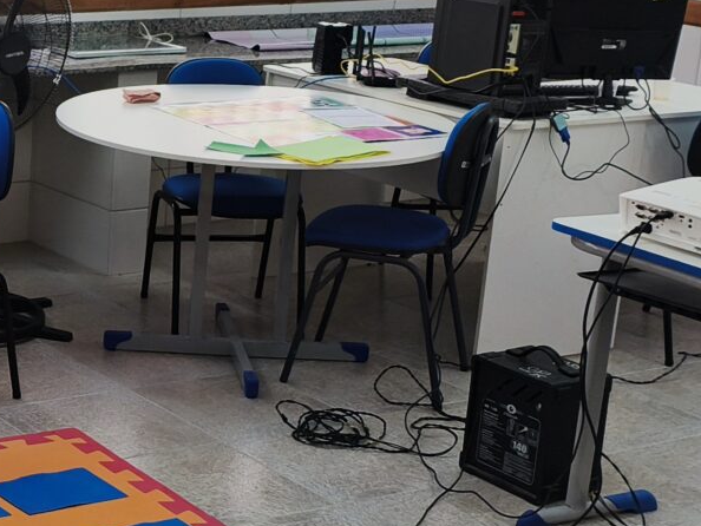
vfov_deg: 17.6
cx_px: -91
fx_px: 1702
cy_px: 276
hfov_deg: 21.9
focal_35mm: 84
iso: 50
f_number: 1.5
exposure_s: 1/121
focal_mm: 4.94
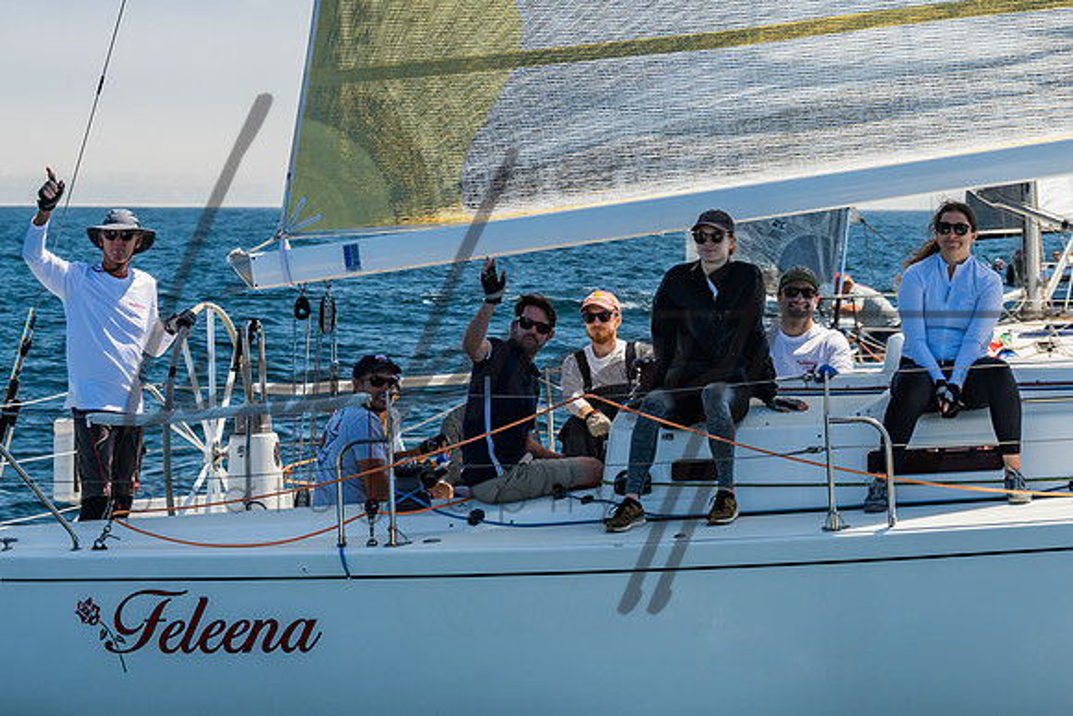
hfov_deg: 14.4
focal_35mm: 142
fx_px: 4239
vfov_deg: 9.6
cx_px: 549
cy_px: 48
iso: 160
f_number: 6.3
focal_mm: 74
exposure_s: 1/400
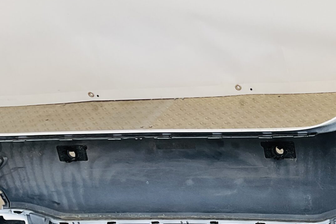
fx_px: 672
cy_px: 216
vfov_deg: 18.5
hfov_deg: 25.9
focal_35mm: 72
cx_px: 371
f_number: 1.8
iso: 16
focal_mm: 3
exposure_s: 1/146
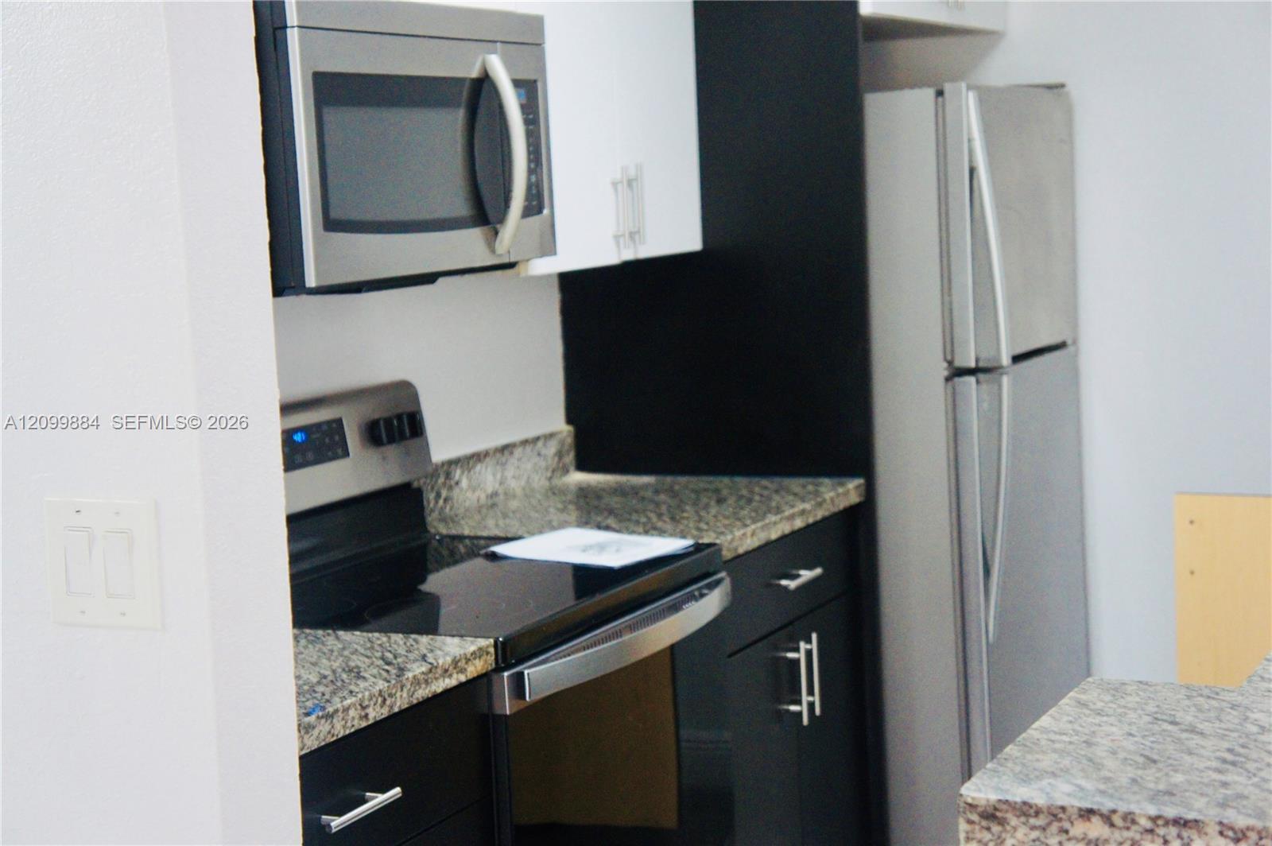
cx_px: 636
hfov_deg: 31.9
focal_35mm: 63
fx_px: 2224
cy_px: 423
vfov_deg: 21.5
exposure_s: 1/60
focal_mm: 42
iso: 1600
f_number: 5
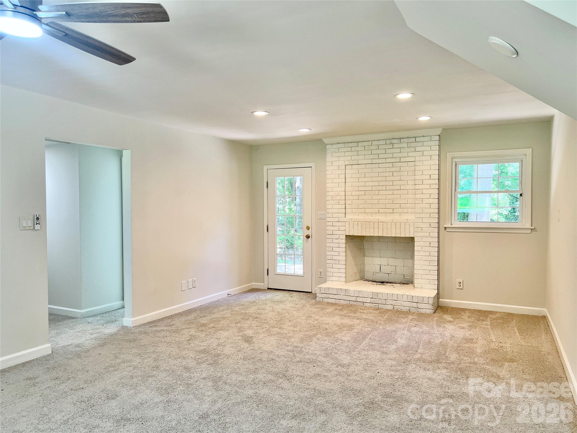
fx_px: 433
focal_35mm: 26
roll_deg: +0.1
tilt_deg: -1.8
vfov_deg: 53.1
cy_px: 216
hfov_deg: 67.3
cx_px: 288
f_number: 1.5
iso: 100
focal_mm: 5.7
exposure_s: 1/120
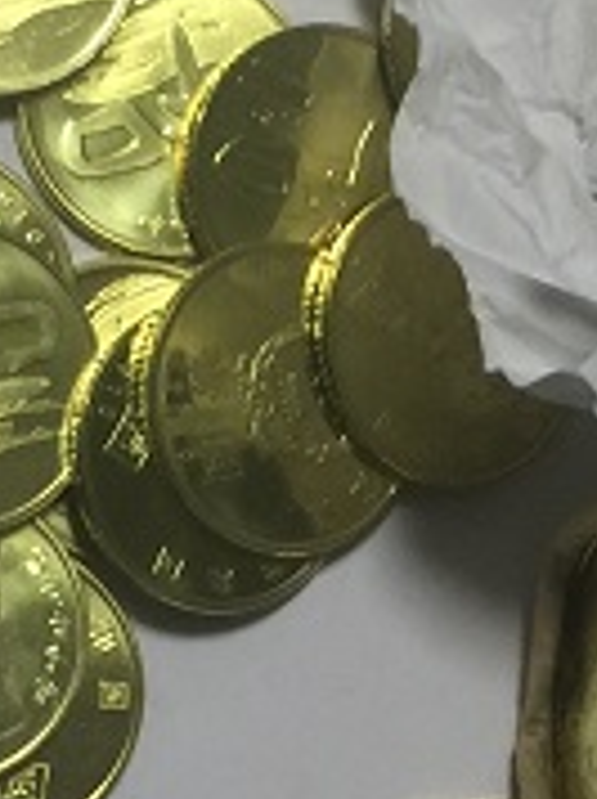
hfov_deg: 9.2
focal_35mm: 160
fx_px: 3688
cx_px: 388
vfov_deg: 12.2
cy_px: 781
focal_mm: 4.15
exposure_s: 1/17
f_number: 2.2
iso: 40
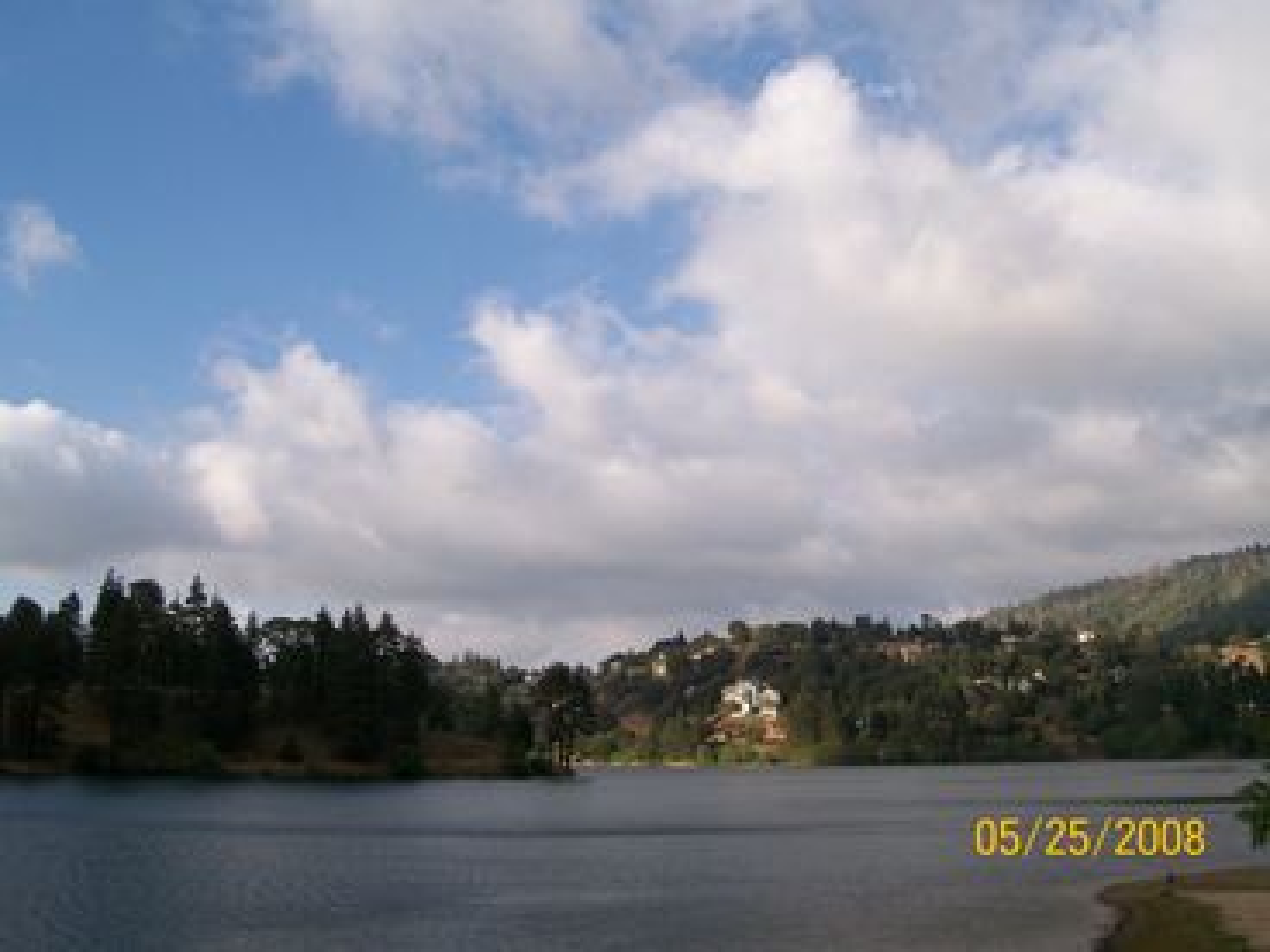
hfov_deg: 51.4
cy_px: 476
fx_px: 1321
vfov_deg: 39.7
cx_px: 635
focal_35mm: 36
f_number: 4.8
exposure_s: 1/448
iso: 80
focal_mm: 6
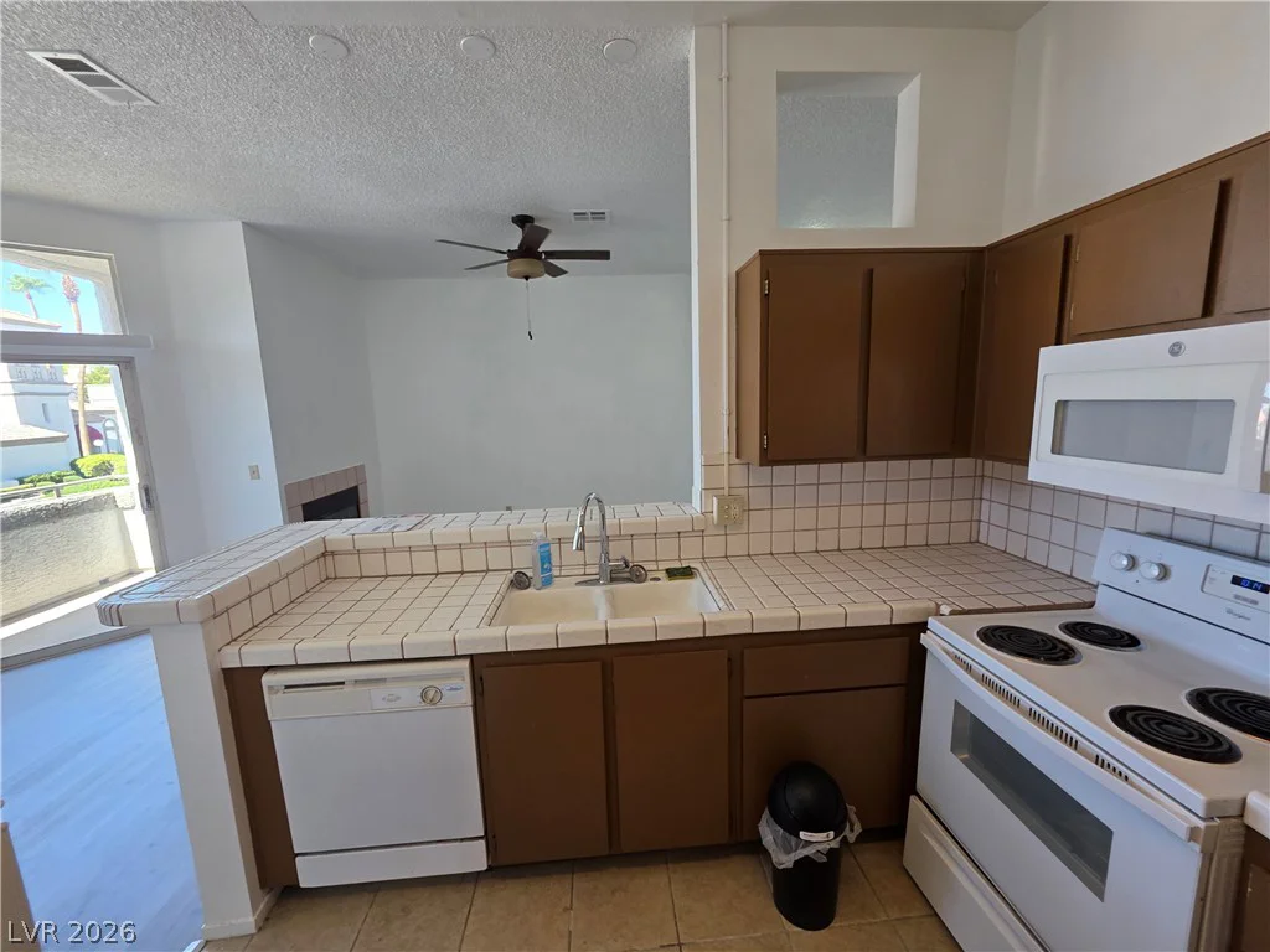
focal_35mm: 13
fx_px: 477
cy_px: 476
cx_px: 635
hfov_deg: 106.2
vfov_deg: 89.9
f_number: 1.9
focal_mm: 2.2
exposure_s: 1/120
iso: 100
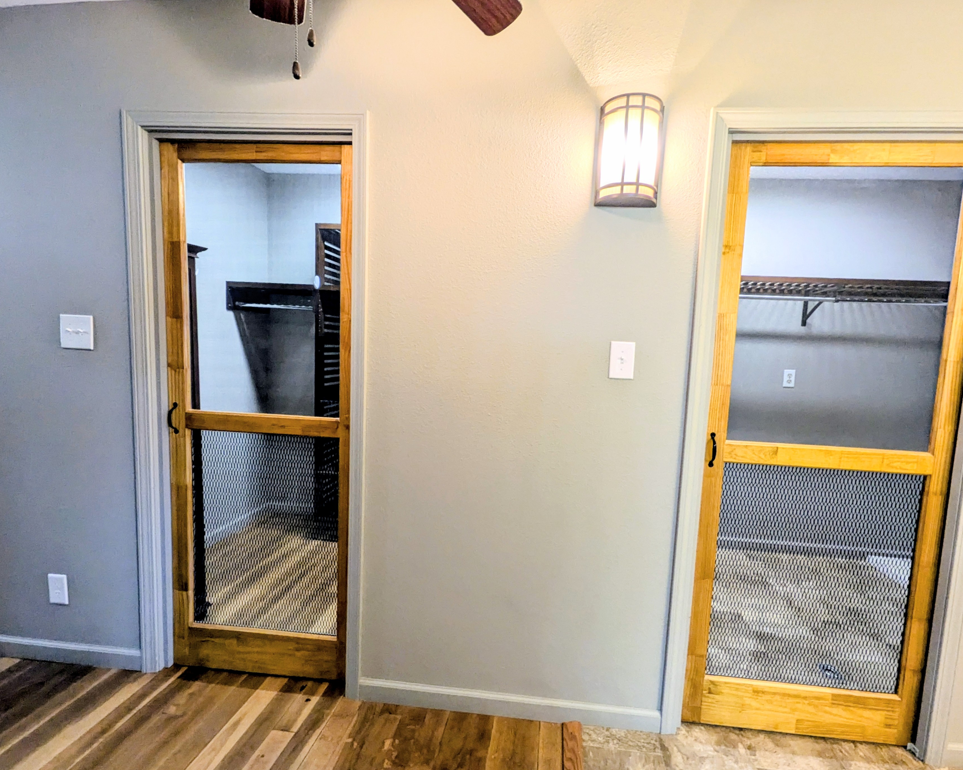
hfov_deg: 96.6
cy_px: 387
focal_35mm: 15
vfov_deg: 84.0
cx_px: 517
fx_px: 427
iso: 149
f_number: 2.2
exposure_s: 1/60
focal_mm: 1.85
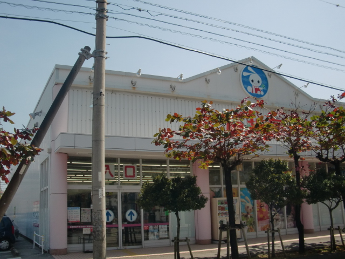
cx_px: 172
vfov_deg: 37.7
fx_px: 379
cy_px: 130
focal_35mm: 38
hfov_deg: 49.0
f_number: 3.9
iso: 64
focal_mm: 6.66
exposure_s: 1/800
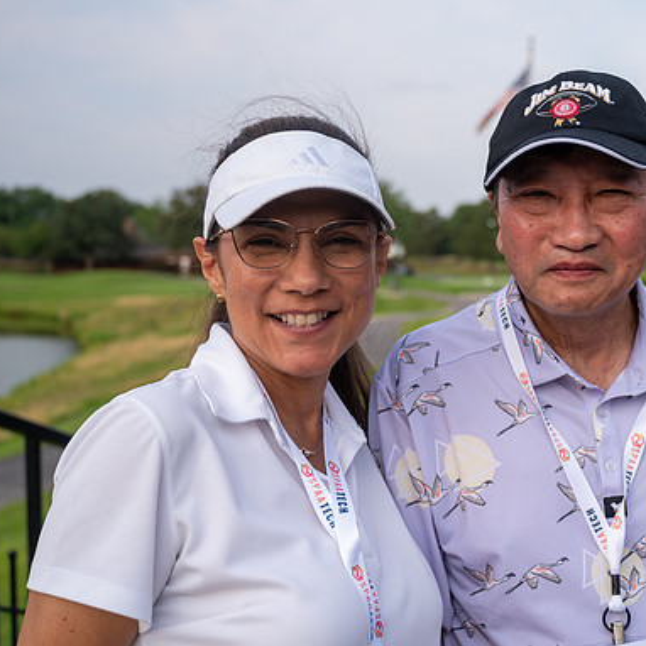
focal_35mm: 49
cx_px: 465
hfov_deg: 34.1
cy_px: 323
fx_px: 1035
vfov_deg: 34.7
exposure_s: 1/1600
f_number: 4
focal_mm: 38
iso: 500
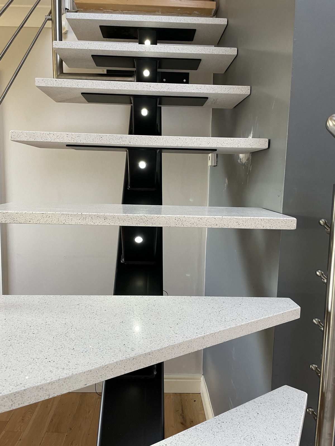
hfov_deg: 53.1
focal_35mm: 26
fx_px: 335
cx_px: 168
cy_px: 223
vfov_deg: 67.3
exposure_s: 1/50
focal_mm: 4.2
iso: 80
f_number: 1.6
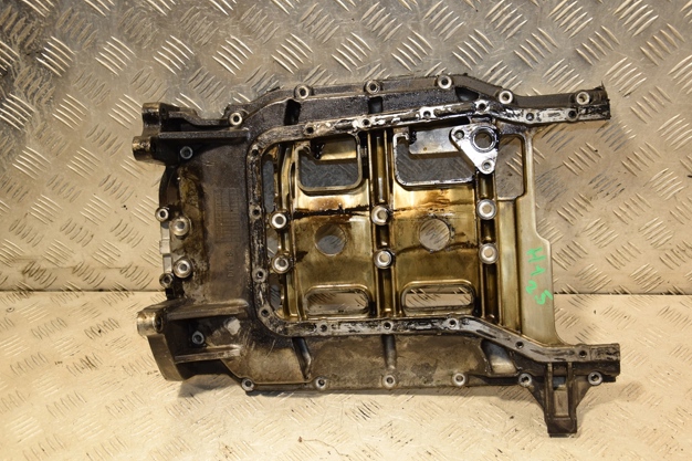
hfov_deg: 42.8
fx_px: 884
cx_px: 345
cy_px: 234
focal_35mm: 46
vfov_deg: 29.2
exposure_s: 1/160
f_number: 5
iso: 800
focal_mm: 30
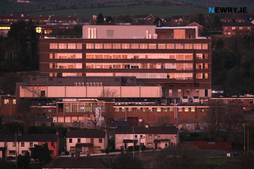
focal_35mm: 210
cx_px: 127
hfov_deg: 9.8
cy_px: 84
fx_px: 1482
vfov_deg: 6.5
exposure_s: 1/100
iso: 400
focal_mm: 140
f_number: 4
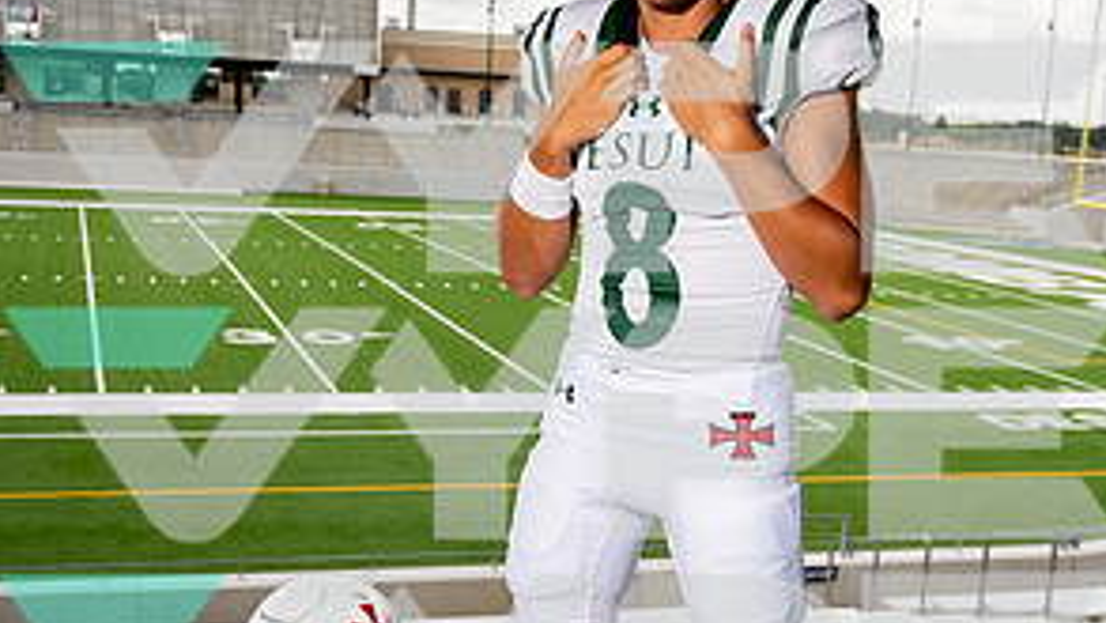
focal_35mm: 53
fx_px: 1555
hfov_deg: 39.2
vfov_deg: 22.5
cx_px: 562
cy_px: 427
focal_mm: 33
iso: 100
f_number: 6.3
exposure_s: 1/250
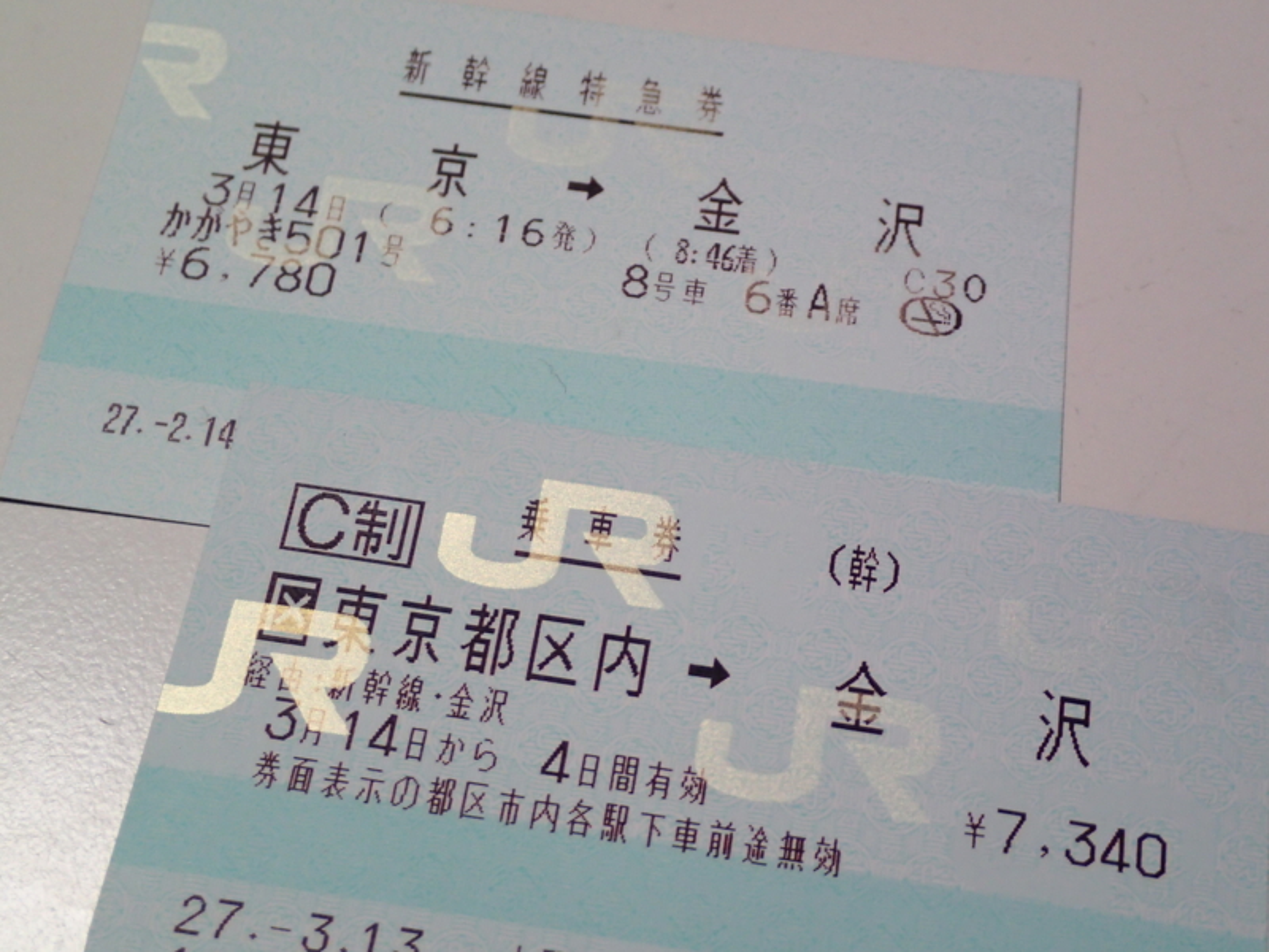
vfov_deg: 24.0
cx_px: 634
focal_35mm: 61
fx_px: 2236
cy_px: 476
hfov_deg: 31.7
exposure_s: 1/60
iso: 500
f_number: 3.6
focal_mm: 11.01
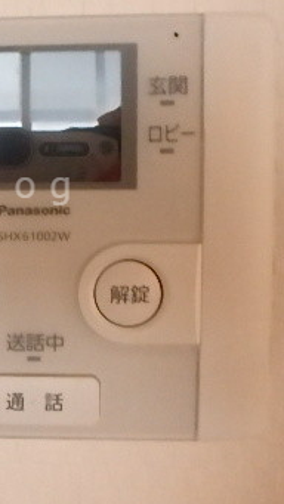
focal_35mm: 43
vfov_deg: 46.9
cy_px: 188
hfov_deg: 25.8
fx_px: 575
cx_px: -24
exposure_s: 1/8
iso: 1600
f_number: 3.5
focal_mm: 3.7
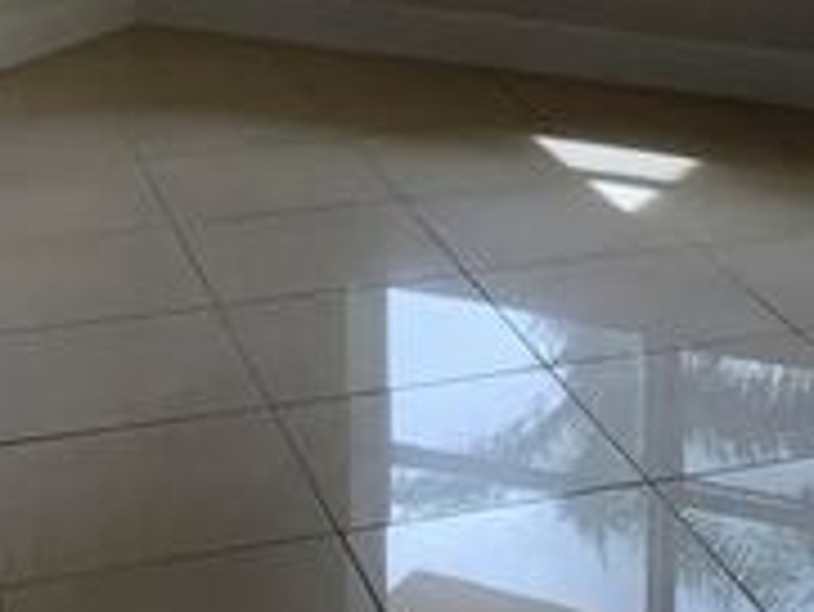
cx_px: 603
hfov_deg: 21.1
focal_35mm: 92
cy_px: -220
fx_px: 2165
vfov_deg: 15.2
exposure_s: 1/120
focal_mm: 4.25
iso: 40
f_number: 1.8
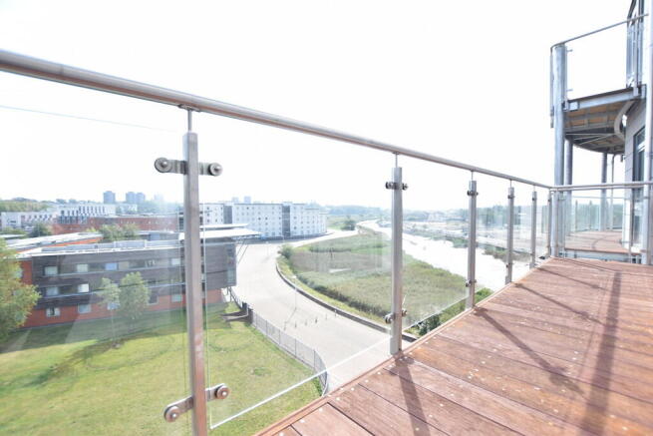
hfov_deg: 100.4
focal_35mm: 15
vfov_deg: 77.4
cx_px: 326
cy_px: 218
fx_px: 272
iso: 100
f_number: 5
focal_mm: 10
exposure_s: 1/160
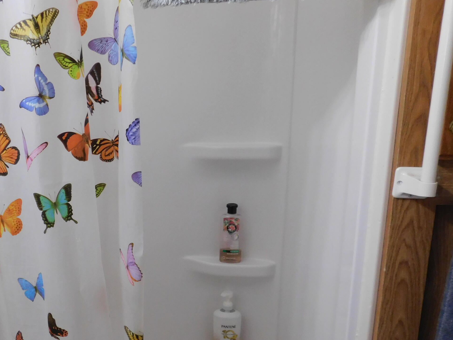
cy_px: 216
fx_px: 471
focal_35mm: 36
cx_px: 104
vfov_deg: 39.4
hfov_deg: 49.0
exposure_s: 1/30
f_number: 3
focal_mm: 4
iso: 280
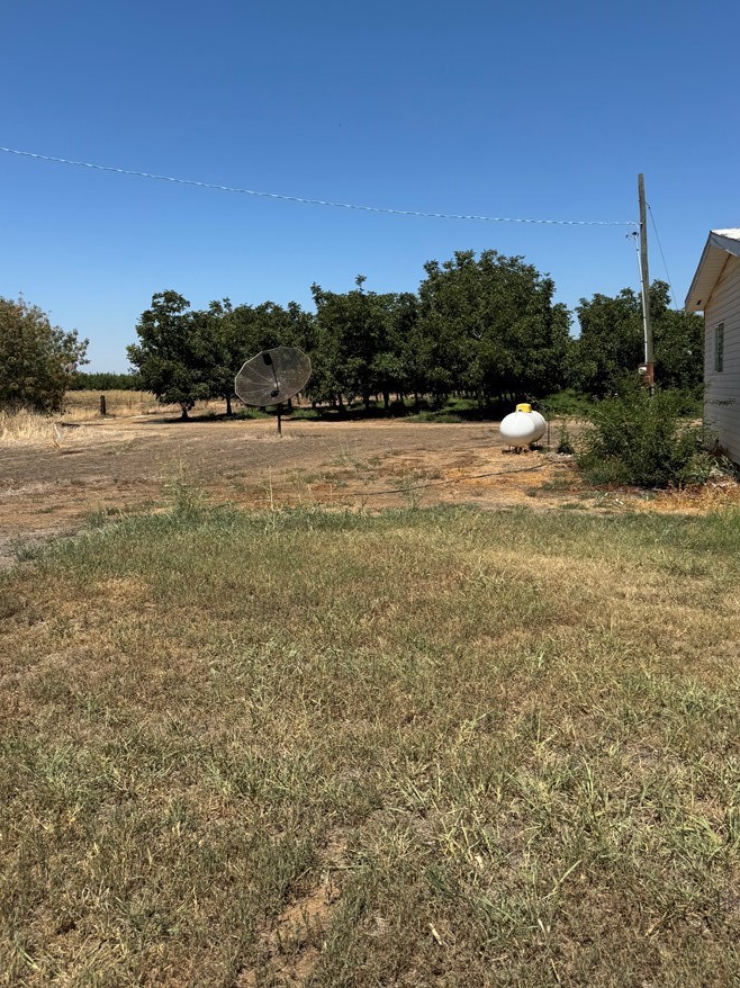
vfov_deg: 63.3
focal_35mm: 28
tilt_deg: -2.8
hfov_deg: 49.7
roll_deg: +1.9
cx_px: 394
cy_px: 443
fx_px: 798
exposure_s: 1/4950
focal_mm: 6.76
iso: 80
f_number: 1.78
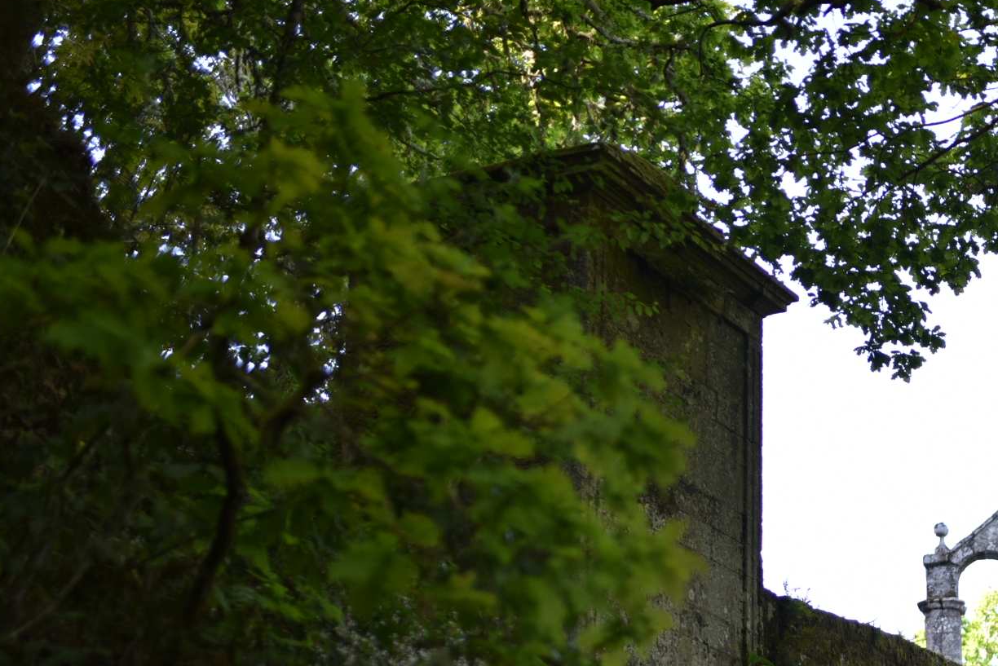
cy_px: 793
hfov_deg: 22.0
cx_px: 1181
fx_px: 2385
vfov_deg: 15.3
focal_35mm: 86
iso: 100
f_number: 1.4
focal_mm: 35
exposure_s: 1/500
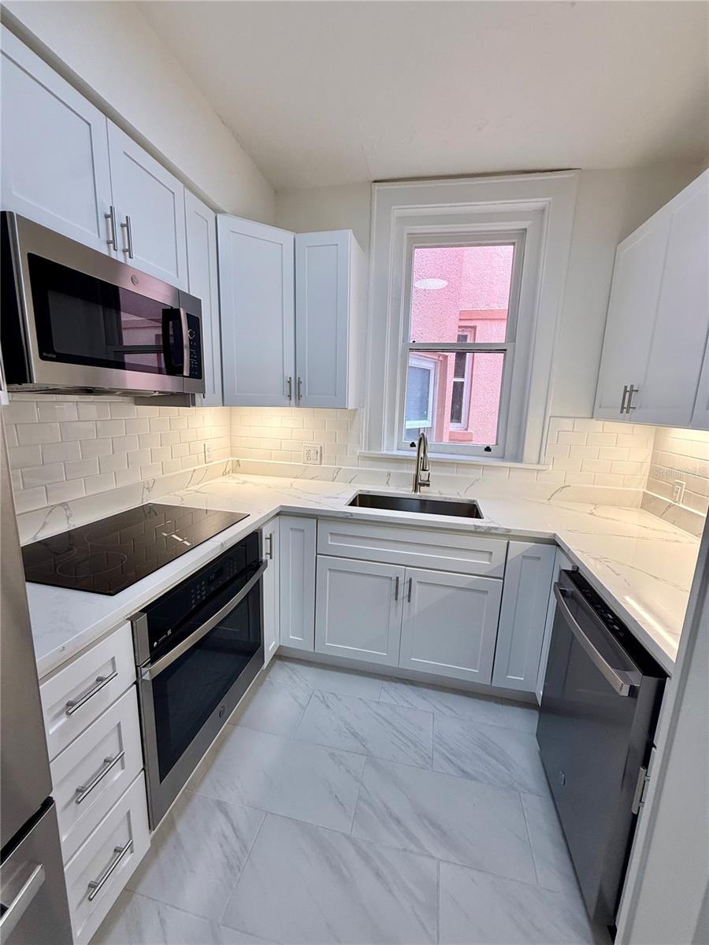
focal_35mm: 14
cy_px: 472
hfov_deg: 85.7
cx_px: 354
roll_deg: -2.1
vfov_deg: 102.1
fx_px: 382
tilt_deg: -9.7
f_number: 2.2
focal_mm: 2.22
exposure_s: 1/120
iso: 80
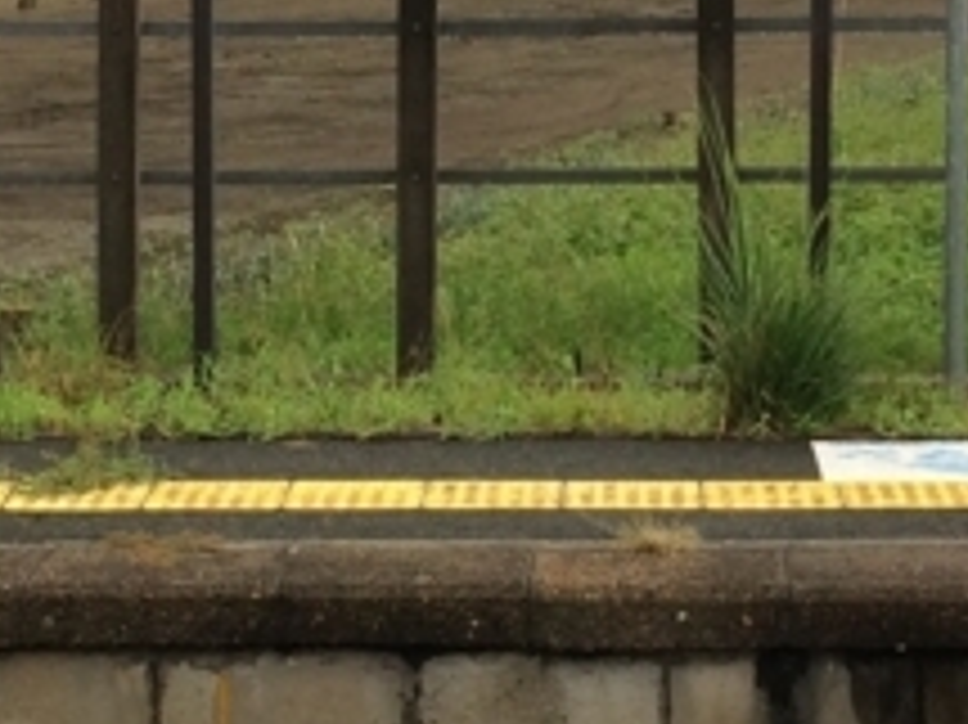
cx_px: 590
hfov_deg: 14.3
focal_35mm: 138
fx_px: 3857
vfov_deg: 10.7
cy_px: 117
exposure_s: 1/120
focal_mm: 4.15
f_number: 2.2
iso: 40
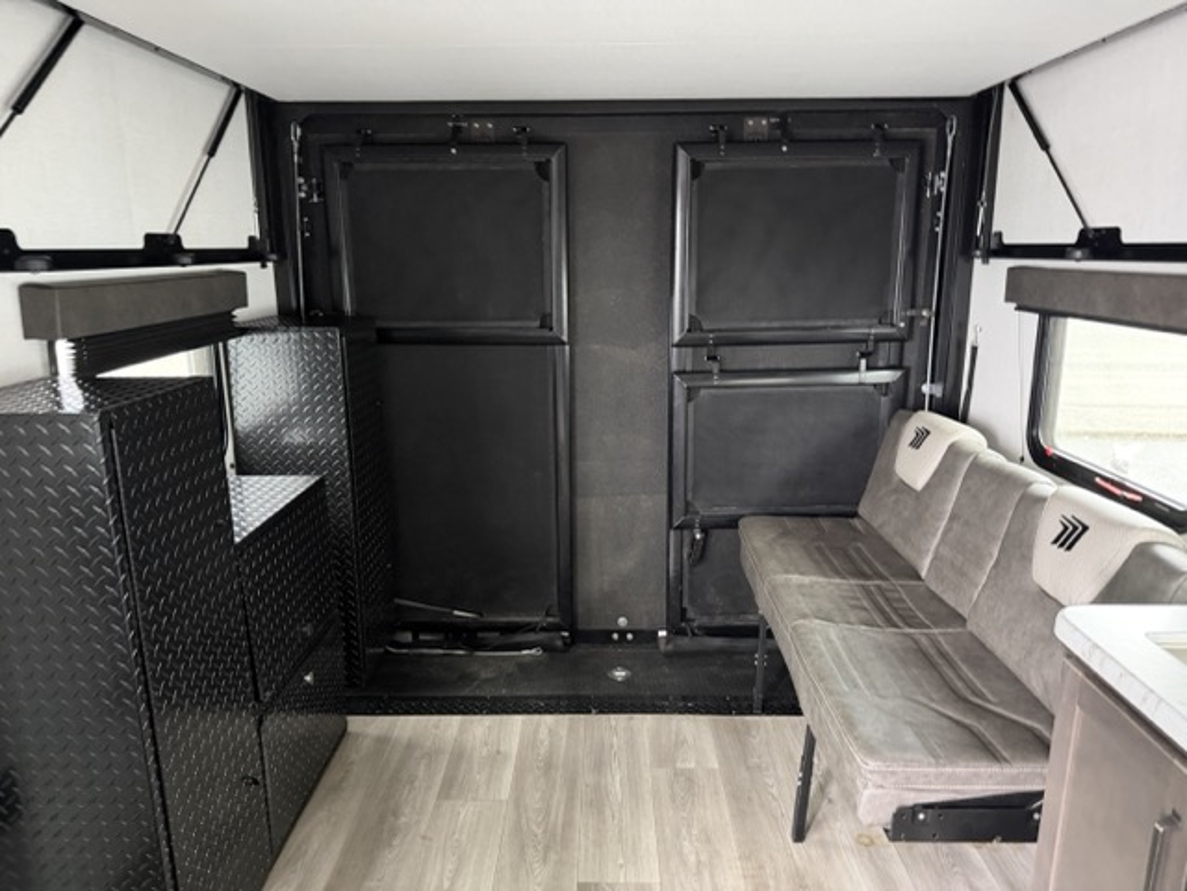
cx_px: 594
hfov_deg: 71.6
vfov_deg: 56.8
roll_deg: -2.0
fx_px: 823
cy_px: 446
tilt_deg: -12.7
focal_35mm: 24
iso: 1000
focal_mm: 6.76
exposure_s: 1/38
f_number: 1.78
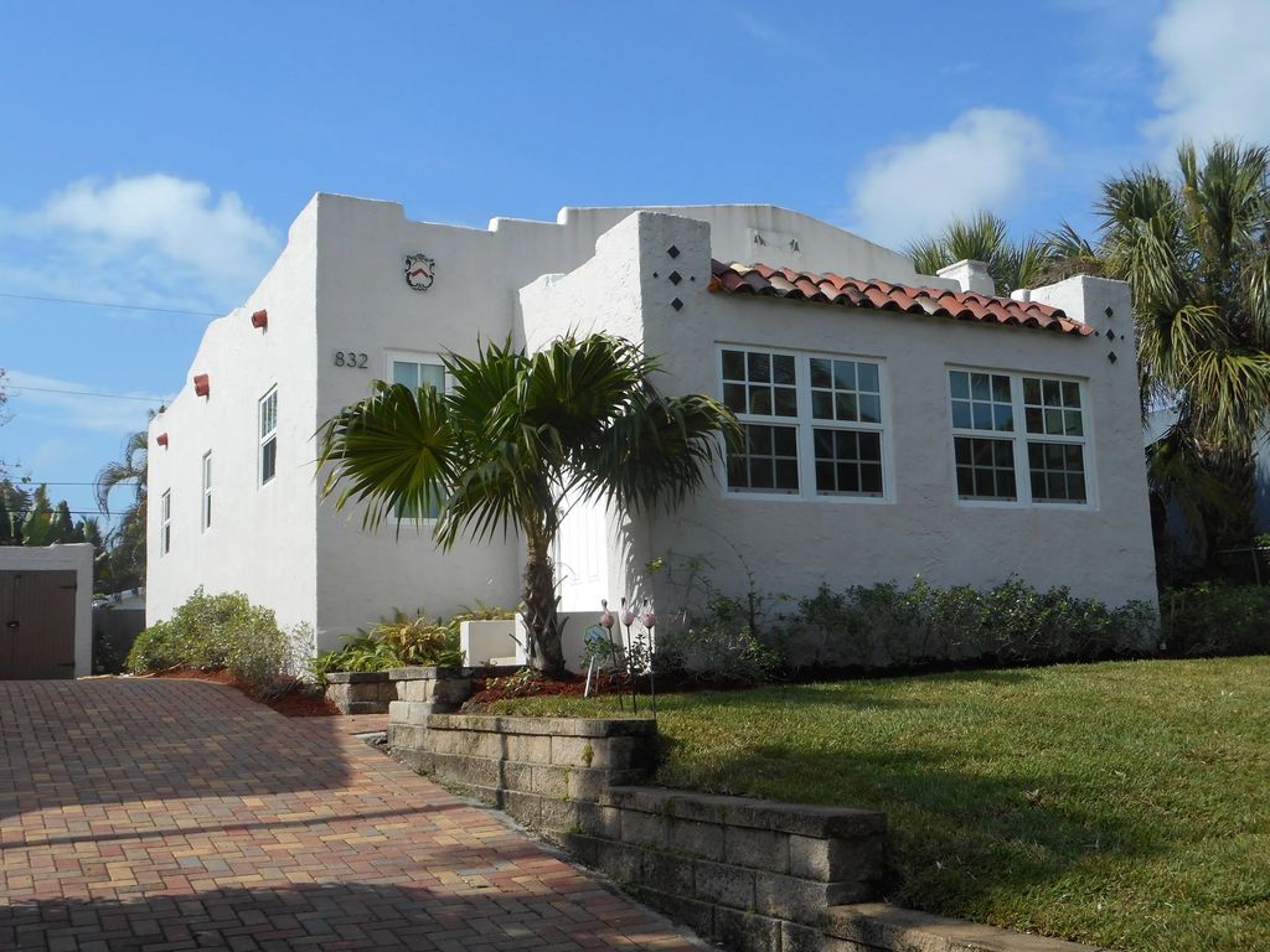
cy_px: 476
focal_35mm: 39
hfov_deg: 47.9
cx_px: 635
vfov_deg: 36.8
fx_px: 1431
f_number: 4.5
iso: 80
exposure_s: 1/640
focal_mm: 6.9
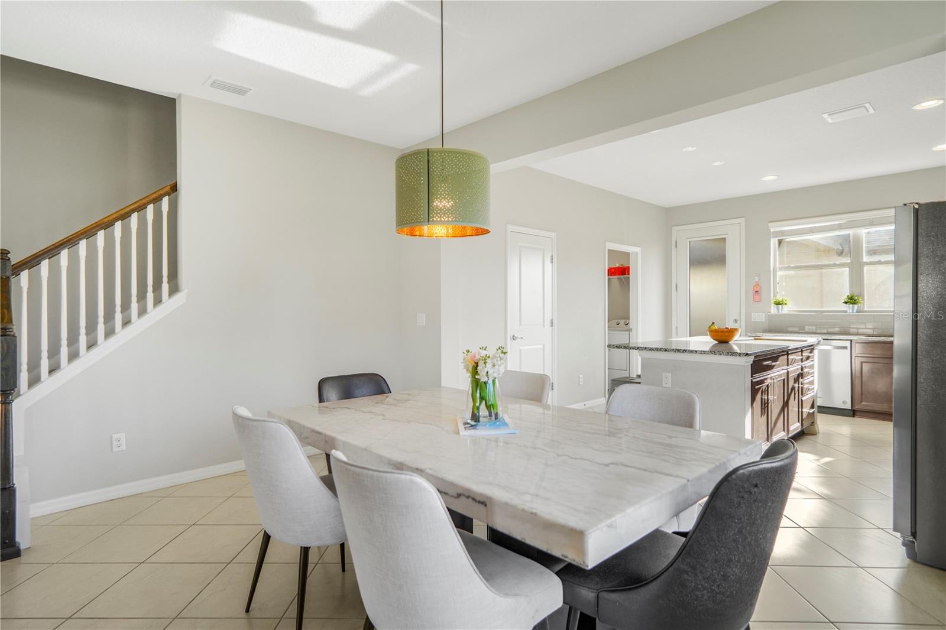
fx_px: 473
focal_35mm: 18
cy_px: 315
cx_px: 473
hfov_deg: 90.0
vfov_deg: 67.4
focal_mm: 12
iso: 100
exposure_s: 1/80
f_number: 2.8
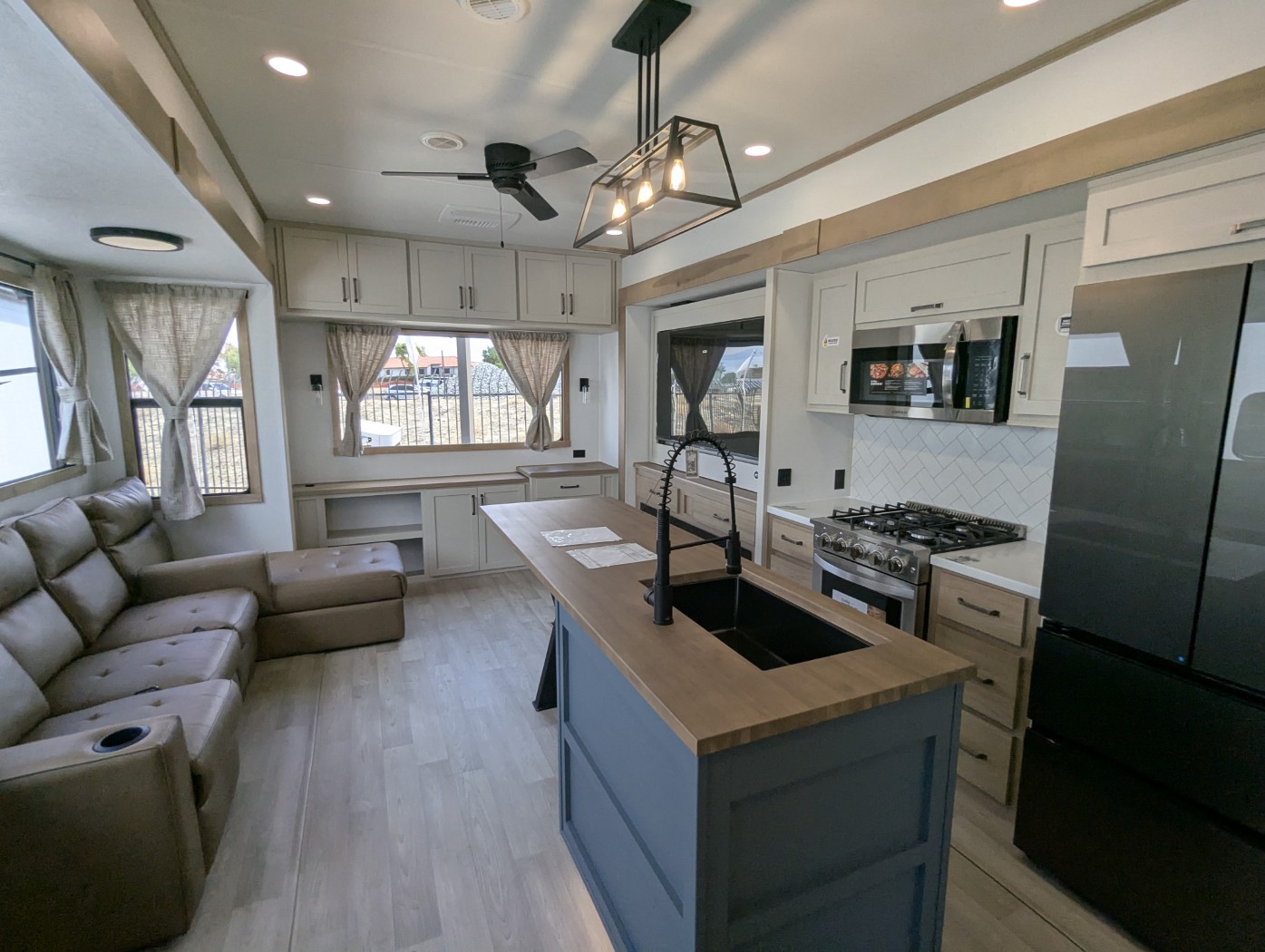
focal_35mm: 16
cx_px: 632
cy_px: 476
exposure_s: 1/184
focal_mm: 2.35
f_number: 2.2
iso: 113
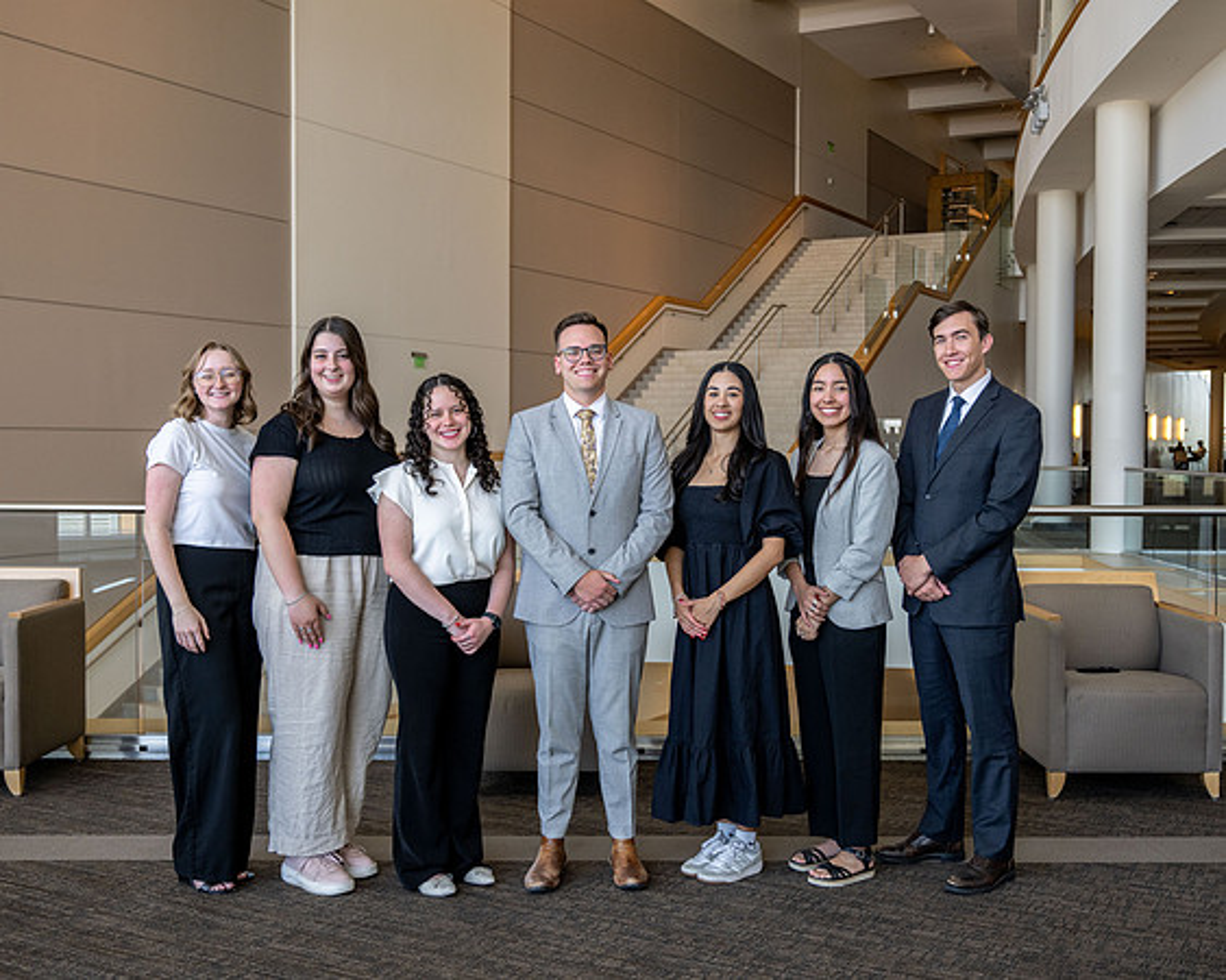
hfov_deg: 46.4
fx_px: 1430
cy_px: 490
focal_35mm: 39
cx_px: 629
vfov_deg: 37.8
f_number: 4
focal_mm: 35
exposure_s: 1/200
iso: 500
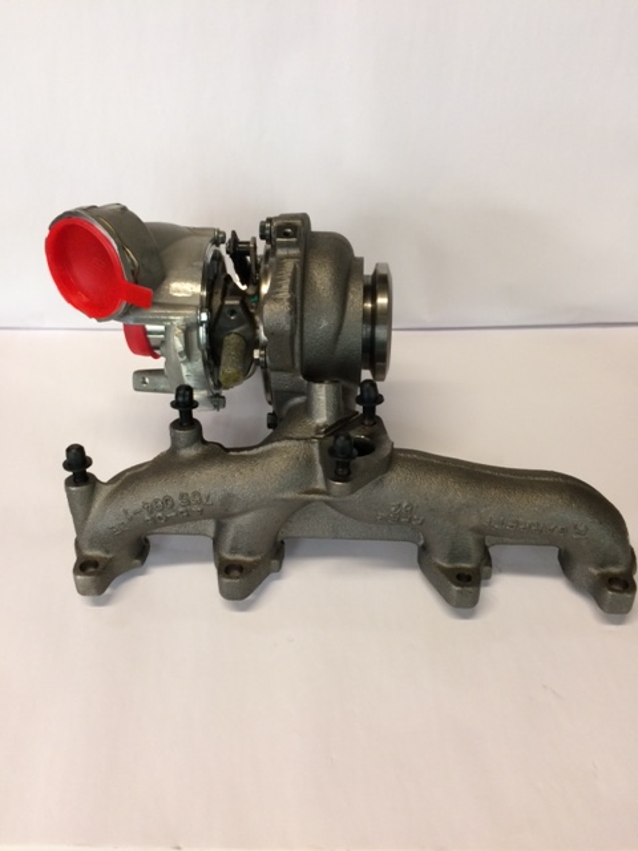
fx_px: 713
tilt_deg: -44.4
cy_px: 426
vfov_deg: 61.7
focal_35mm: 29
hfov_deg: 48.2
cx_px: 319
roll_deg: +2.2
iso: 64
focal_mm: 4.15
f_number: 2.2
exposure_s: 1/33
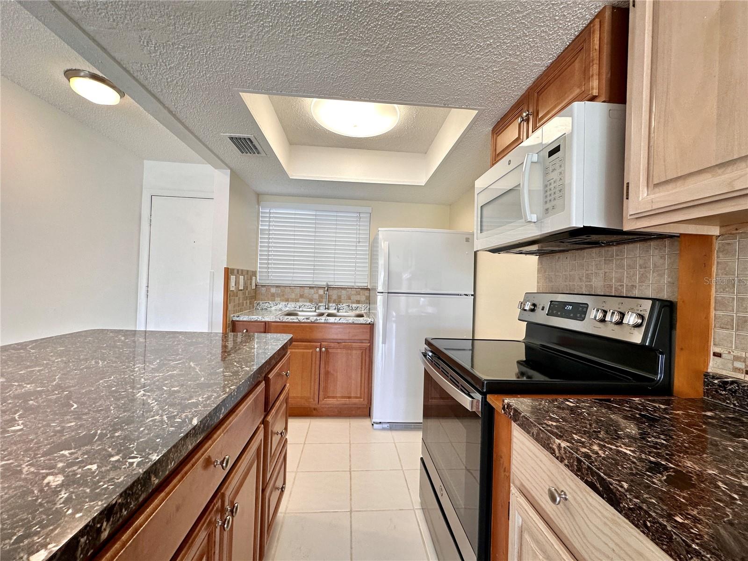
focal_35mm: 14
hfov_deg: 102.1
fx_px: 303
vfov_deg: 85.7
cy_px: 280
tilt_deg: +0.1
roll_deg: -1.3
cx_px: 374
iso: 80
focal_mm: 2.22
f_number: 2.2
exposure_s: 1/120
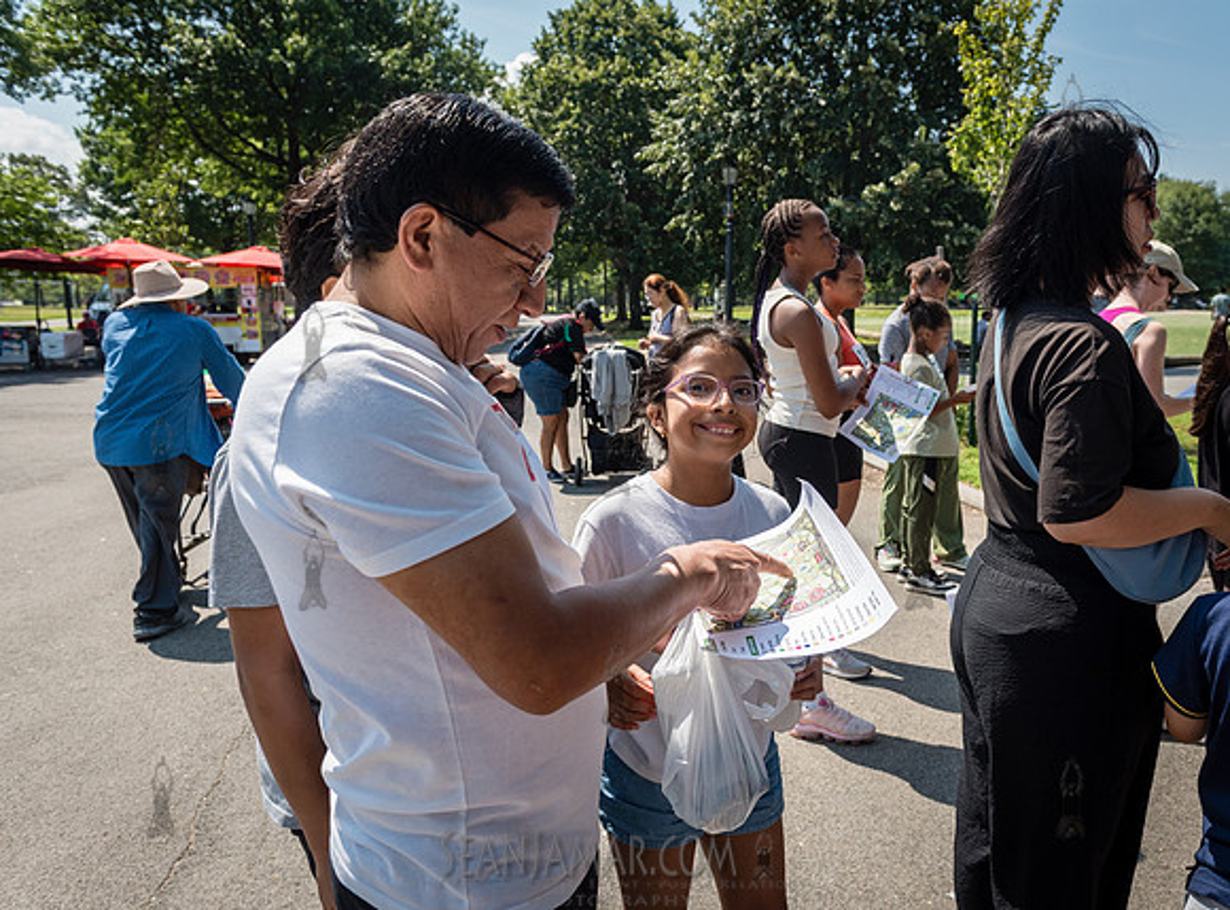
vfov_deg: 49.3
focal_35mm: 28
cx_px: 723
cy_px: 488
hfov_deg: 63.2
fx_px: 991
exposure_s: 1/1600
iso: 400
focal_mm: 24
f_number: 4.5
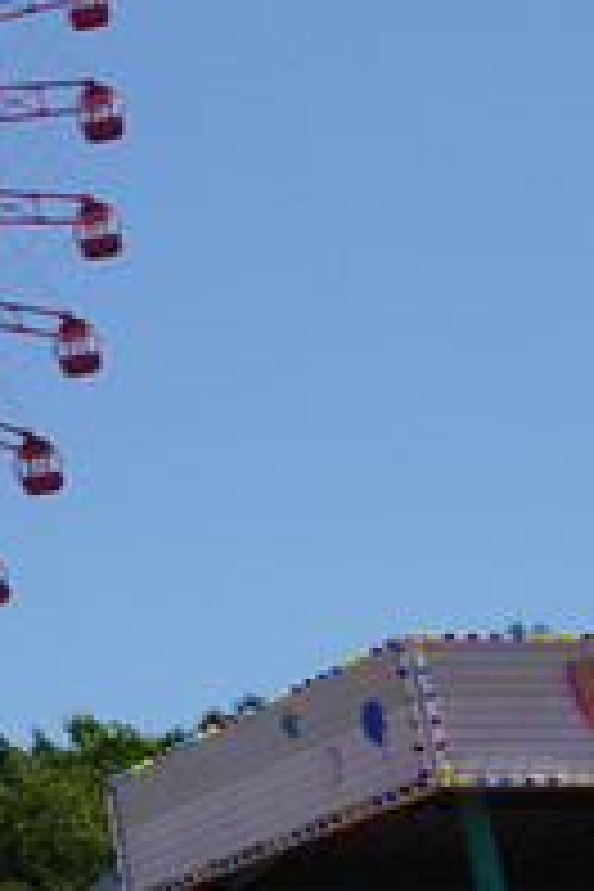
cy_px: 392
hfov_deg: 10.6
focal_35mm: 111
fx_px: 2747
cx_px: -842
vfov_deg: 18.4
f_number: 4
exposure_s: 1/1000
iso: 80
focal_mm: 5.57
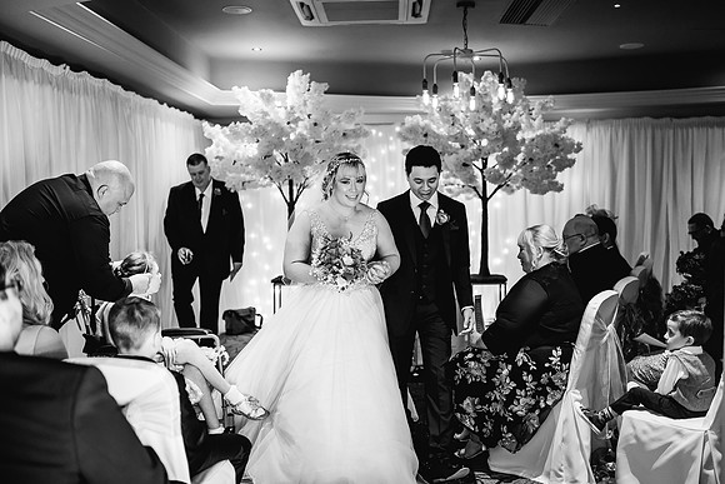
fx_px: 720
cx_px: 362
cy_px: 242
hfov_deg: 53.4
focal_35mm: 36
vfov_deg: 37.1
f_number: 1.4
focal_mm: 35
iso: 2500
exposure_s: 1/250
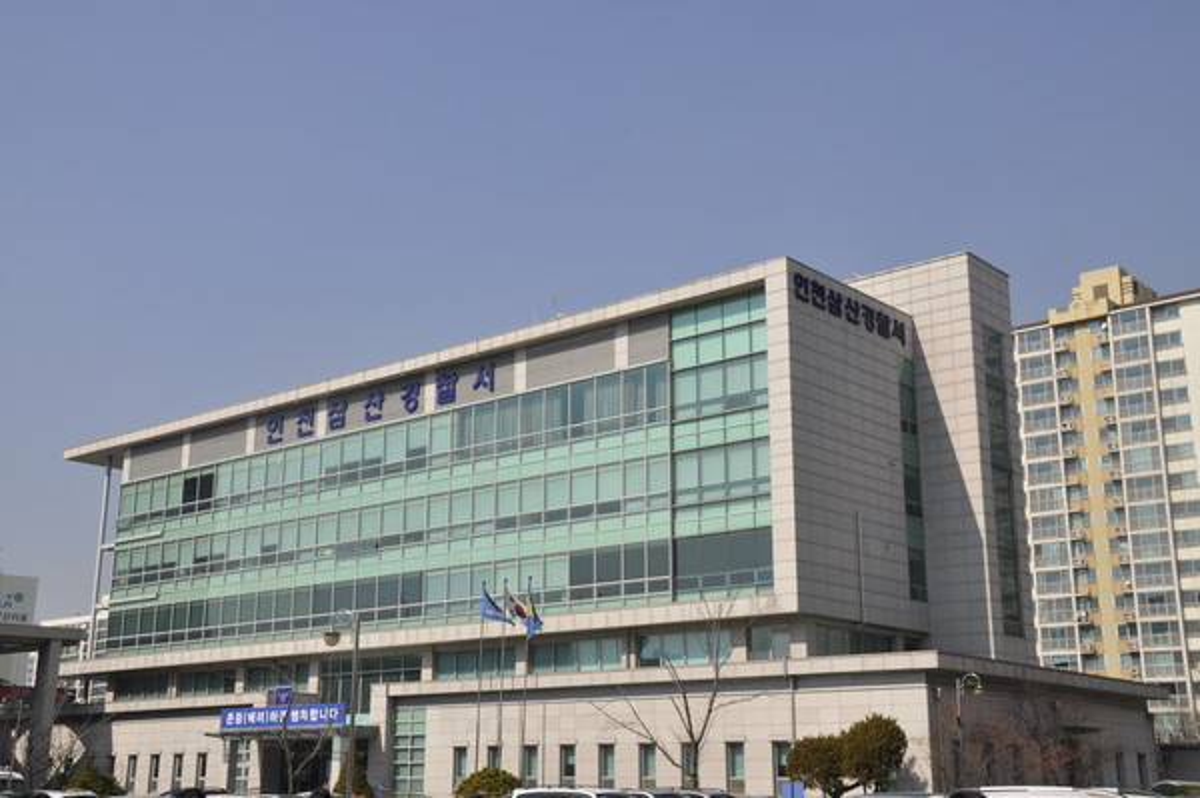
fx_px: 1399
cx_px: 600
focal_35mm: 42
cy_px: 399
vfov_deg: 31.8
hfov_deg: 46.4
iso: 200
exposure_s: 1/200
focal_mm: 28
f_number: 14
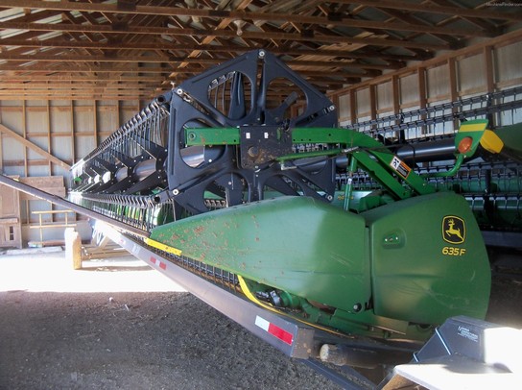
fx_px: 527
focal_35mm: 35
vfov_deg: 40.6
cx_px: 261
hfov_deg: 52.7
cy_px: 195
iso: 200
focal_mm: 6.2
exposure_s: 1/40
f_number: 3.5
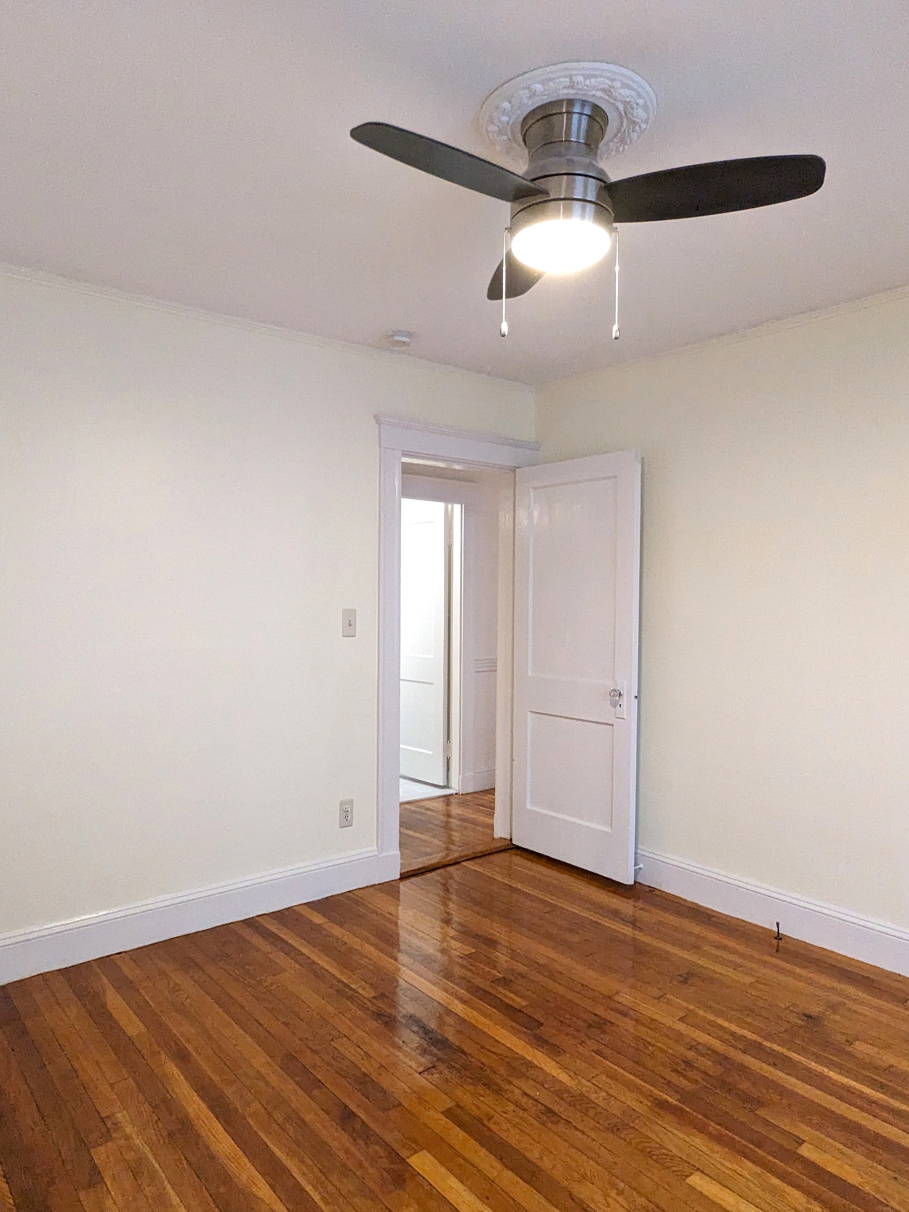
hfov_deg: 61.1
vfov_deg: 76.4
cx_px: 439
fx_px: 770
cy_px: 624
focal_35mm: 22
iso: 289
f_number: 2.2
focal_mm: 2.35
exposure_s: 1/40
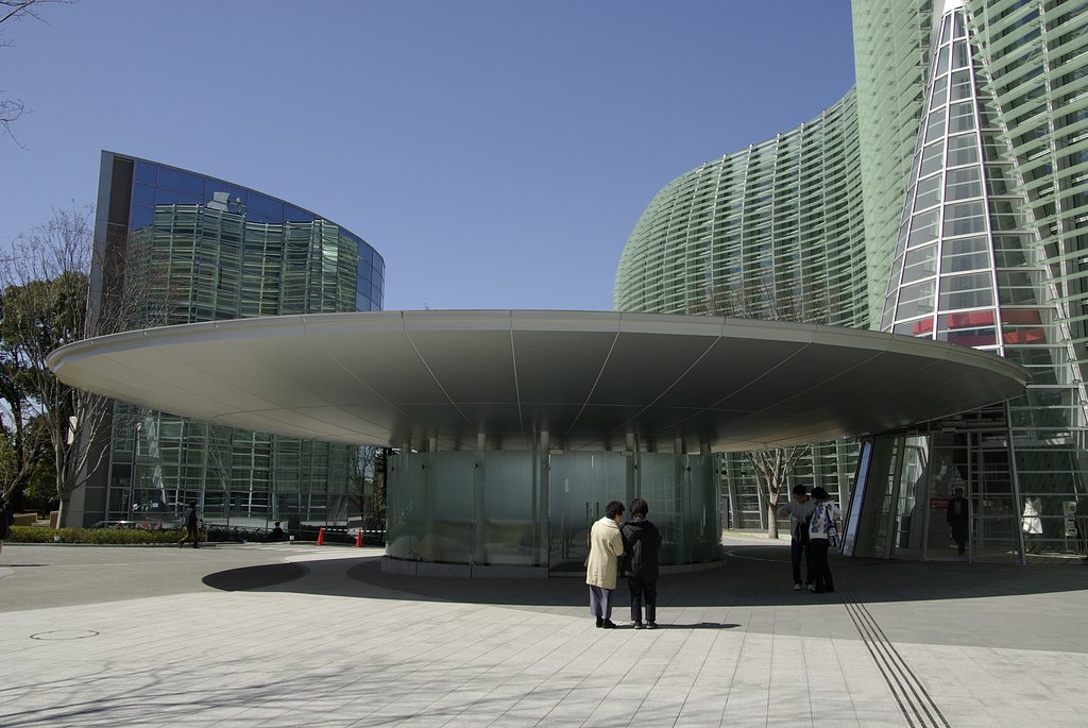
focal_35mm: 30
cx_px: 544
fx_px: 908
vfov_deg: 43.7
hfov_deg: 61.9
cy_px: 364
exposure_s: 1/160
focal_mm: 20
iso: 100
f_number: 10
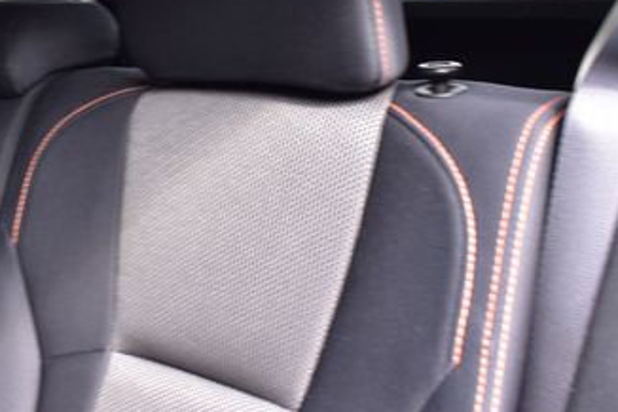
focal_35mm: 53
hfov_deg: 36.5
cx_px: 140
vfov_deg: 25.2
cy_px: 106
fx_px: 909
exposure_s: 1/40
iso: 400
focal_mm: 18
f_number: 7.1
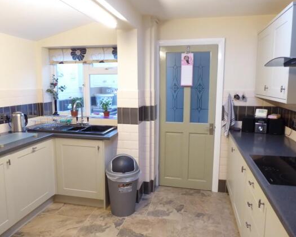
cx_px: 146
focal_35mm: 26
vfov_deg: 54.9
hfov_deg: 66.0
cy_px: 117
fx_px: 228
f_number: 3.3
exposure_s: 1/13
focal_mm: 4.3
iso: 400
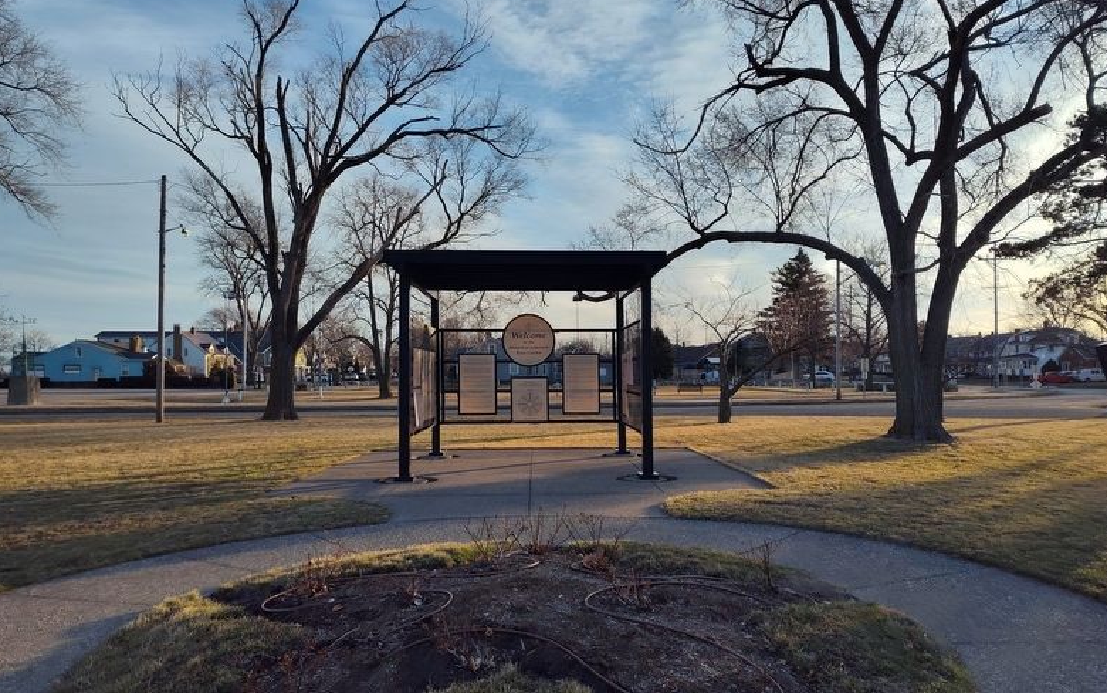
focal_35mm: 25
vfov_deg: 49.3
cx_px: 561
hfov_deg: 72.5
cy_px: 348
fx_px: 754
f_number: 1.8
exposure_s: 1/1244
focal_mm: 5.56
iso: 100
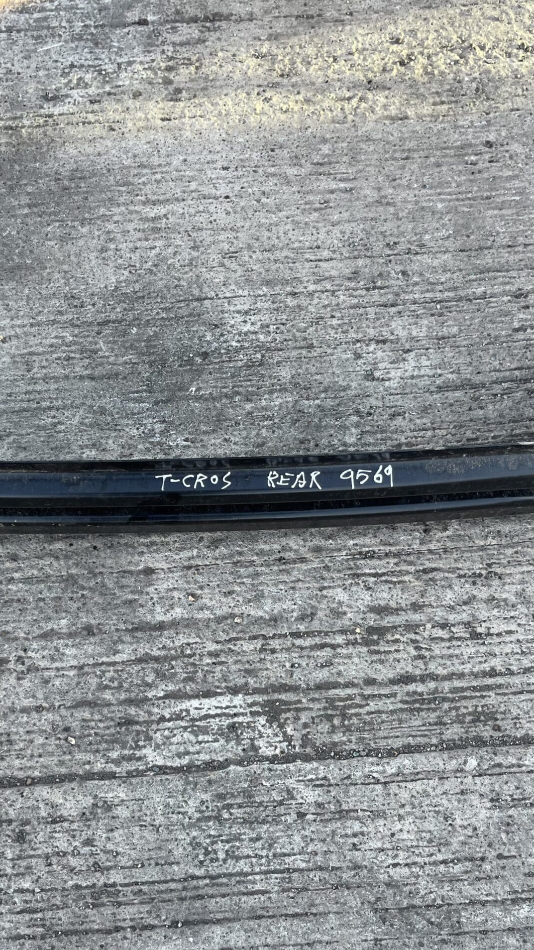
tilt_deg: -66.9
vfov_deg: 52.8
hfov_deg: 30.9
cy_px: 476
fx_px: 957
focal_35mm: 38
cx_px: 169
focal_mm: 5.1
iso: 40
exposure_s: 1/188
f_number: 1.6
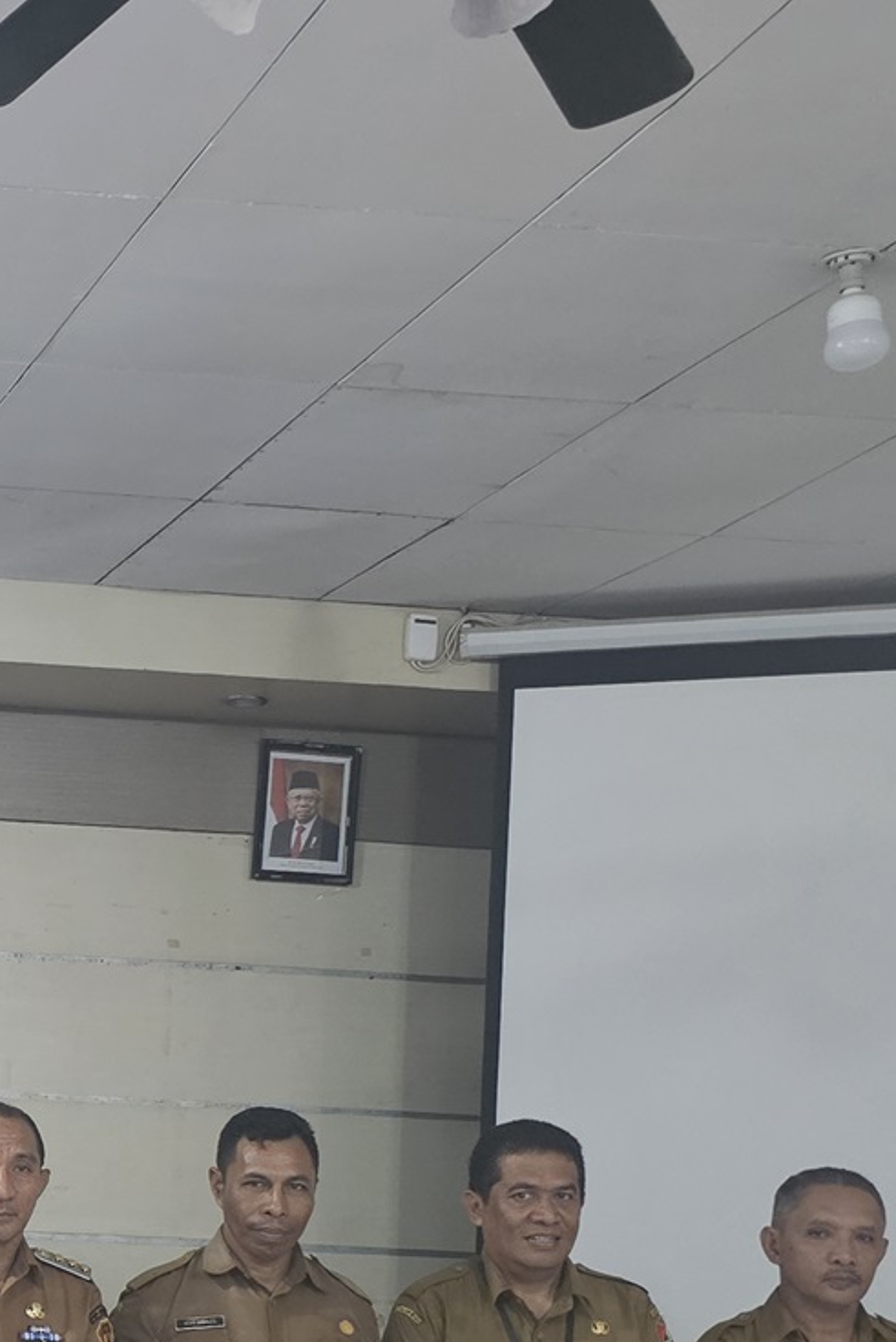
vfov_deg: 29.7
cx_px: -361
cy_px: 1192
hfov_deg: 18.9
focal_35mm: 65
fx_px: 2425
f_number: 1.7
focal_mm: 6.3
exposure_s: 1/60
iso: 640
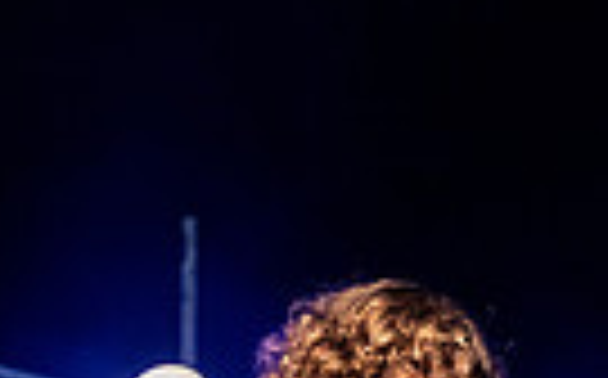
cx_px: 405
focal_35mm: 109
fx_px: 1804
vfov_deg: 10.0
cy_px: 999
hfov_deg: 19.1
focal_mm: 32
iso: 5000
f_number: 5
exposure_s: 1/800
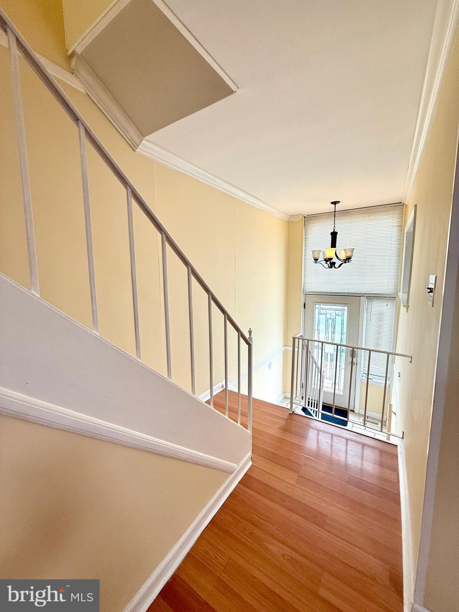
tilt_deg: -7.7
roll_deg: +0.7
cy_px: 306
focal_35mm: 14
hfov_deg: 85.7
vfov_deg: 102.1
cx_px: 230
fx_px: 248
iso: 64
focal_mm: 2.22
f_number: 2.2
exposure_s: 1/120
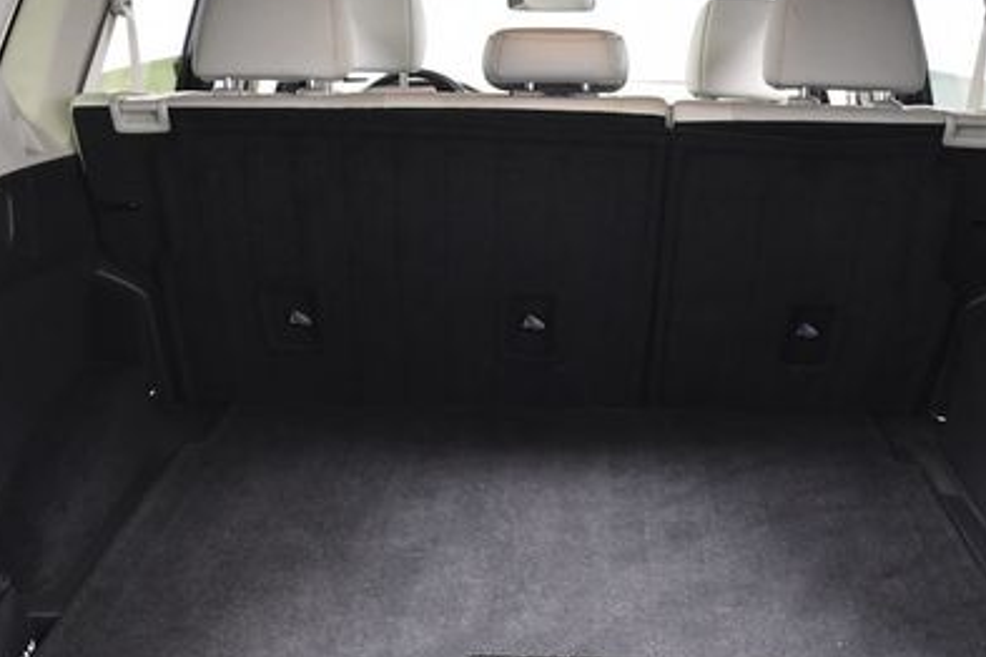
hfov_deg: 44.4
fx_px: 1205
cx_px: 544
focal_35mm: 44
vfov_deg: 30.2
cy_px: 455
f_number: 4.5
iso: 2500
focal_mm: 18
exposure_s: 1/60
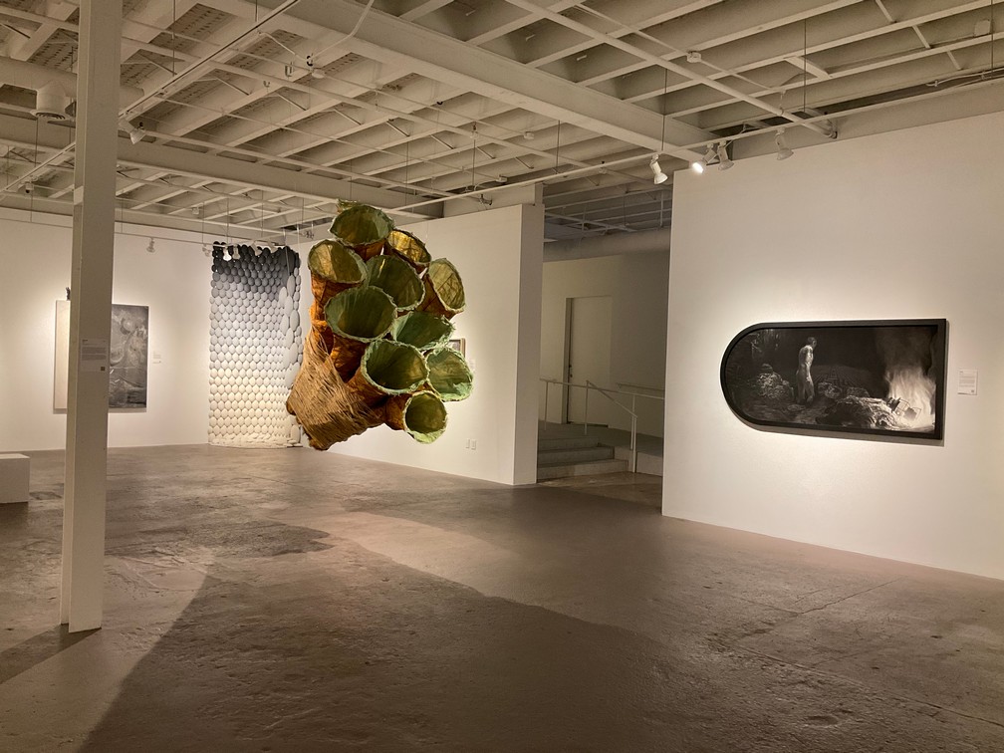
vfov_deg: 48.2
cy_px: 376
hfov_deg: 61.7
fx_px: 841
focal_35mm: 29
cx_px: 502
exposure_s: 1/50
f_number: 1.8
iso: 125
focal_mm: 3
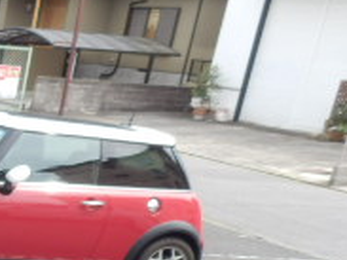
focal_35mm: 84
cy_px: 342
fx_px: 841
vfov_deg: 16.5
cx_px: -250
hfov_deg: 18.8
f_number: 3
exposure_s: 1/250
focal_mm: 4.2
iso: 80
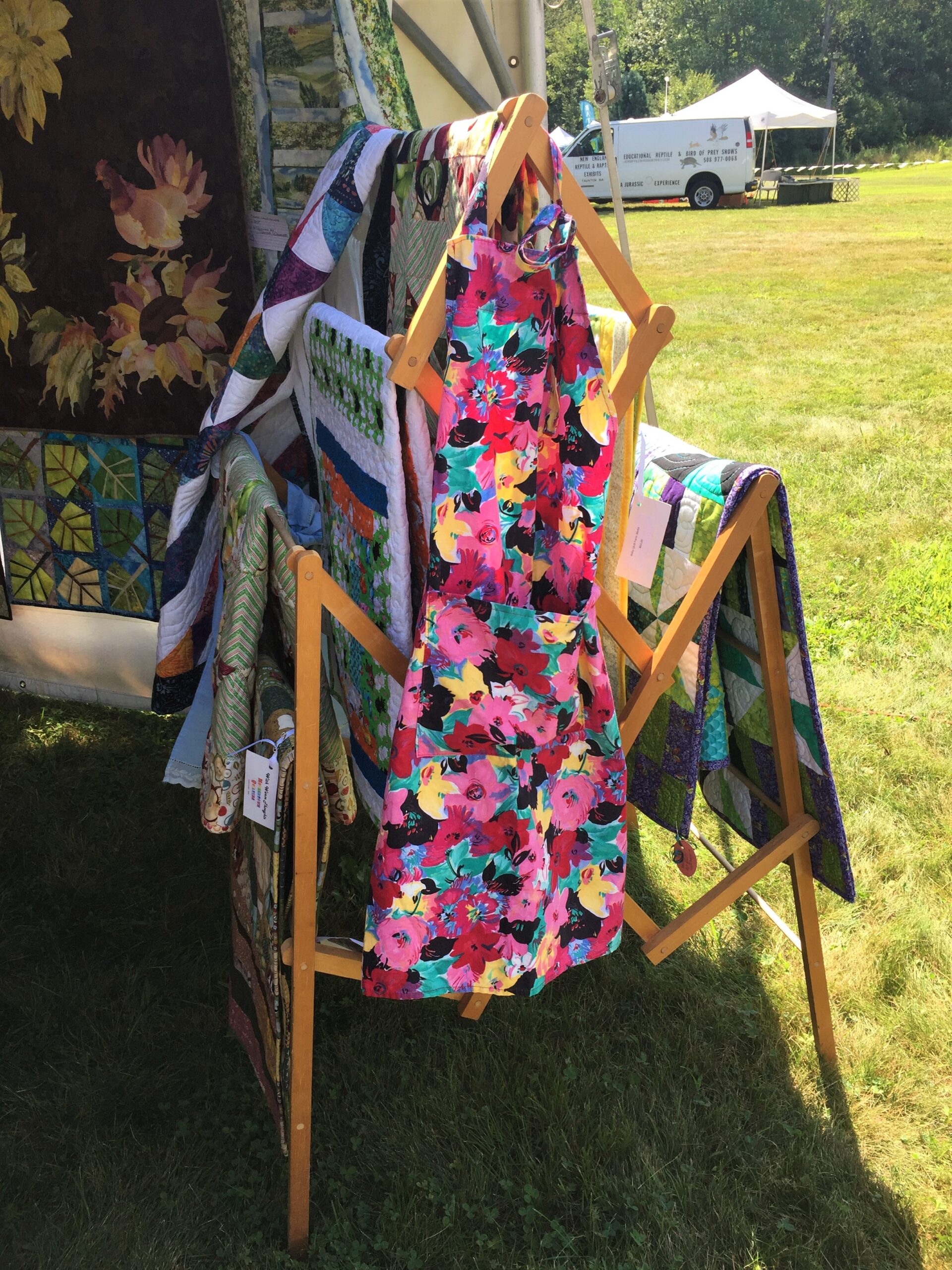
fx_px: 1063
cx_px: 476
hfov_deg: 48.2
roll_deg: +1.6
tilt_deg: -24.0
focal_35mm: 29
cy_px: 635
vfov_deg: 61.7
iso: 32
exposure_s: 1/471
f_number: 2.2
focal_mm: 4.15
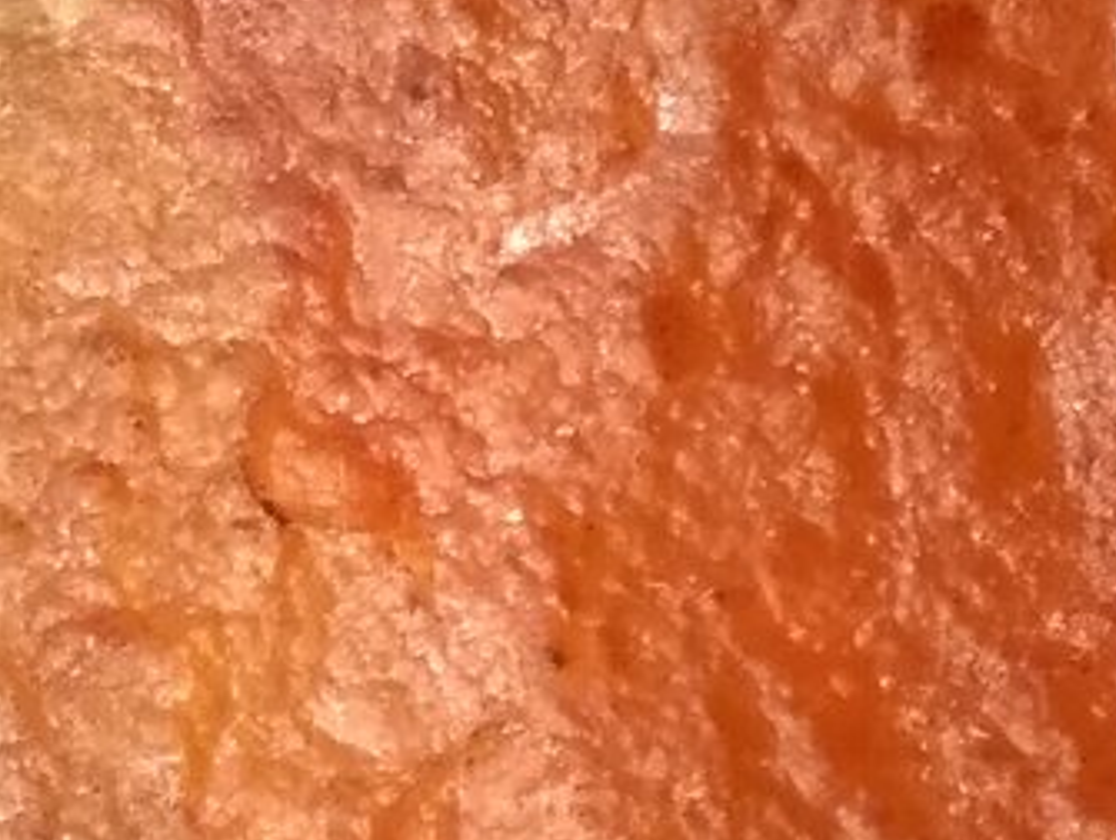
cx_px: 1219
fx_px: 4002
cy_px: 1383
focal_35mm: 124
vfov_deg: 11.3
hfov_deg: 15.5
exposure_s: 1/33.3
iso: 386
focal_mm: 3.54
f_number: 2
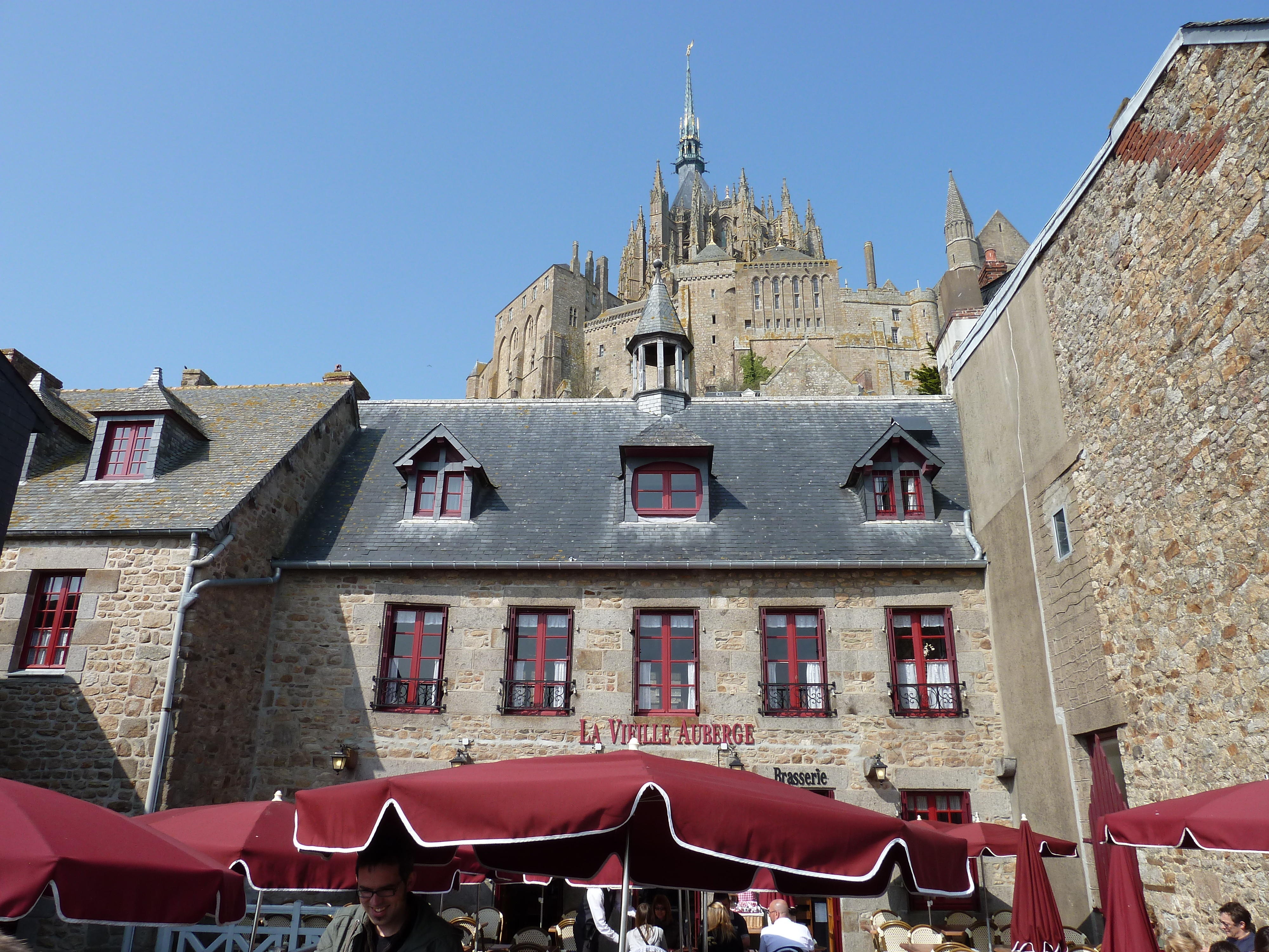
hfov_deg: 69.4
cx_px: 634
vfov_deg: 54.9
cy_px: 476
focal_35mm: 25
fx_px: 916
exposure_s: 1/400
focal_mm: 4.1
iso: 80
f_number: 4.5
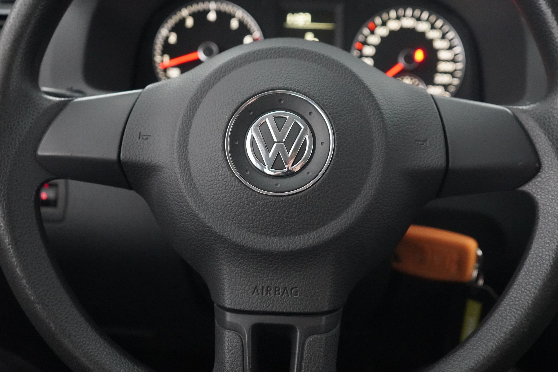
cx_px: 279
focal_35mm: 42
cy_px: 186
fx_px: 651
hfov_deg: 46.4
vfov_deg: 31.9
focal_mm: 28
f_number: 3.5
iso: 6400
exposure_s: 1/20
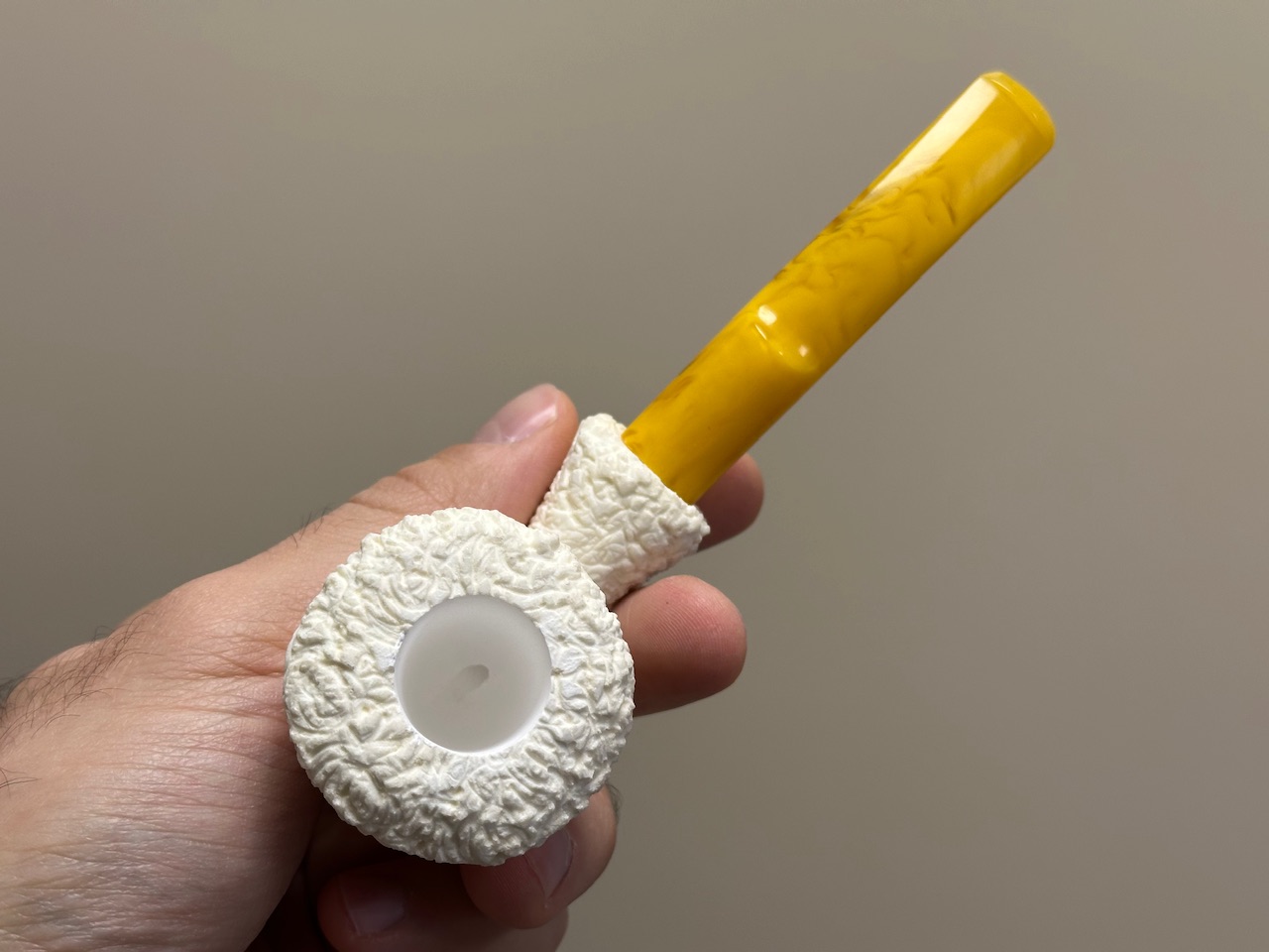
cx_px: 634
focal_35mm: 48
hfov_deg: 39.7
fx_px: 1760
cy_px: 476
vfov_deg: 30.3
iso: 50
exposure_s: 1/100
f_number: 1.78
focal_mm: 6.86
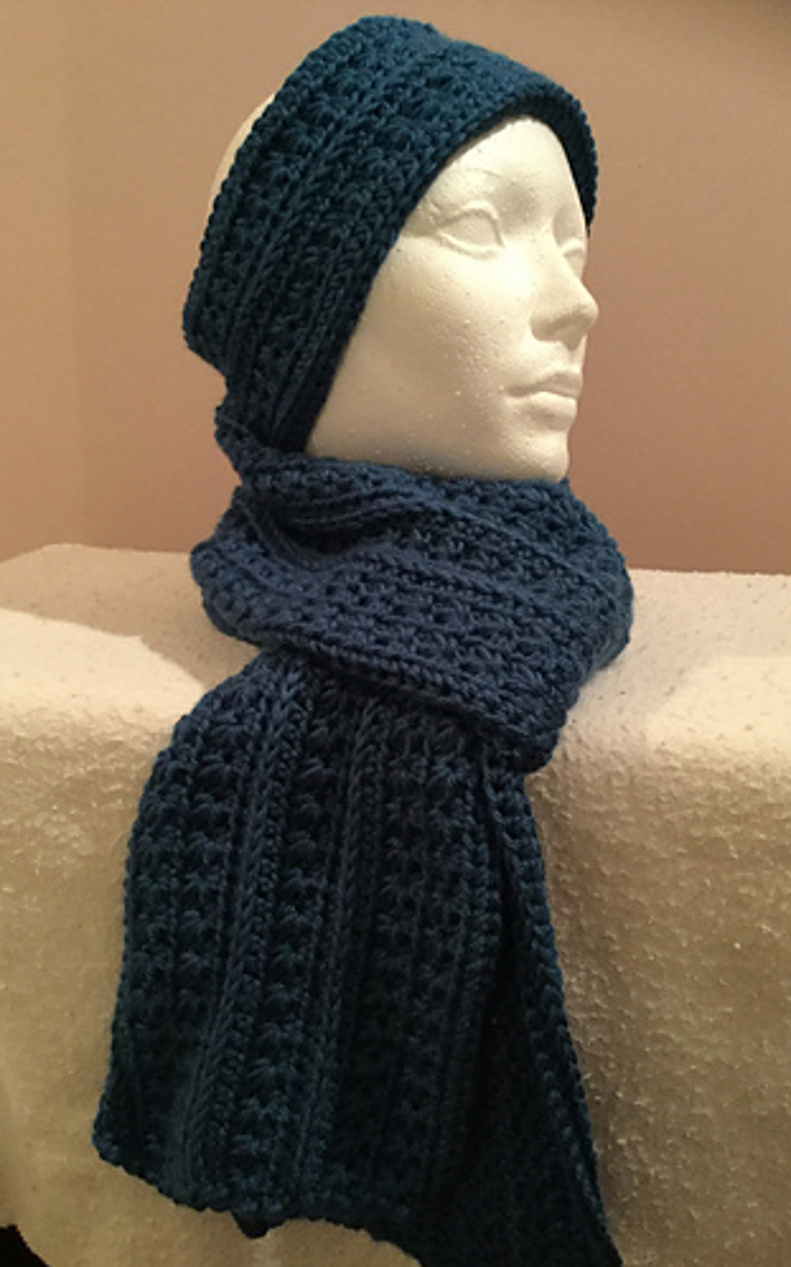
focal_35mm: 33
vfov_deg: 58.2
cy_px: 634
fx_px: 1139
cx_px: 403
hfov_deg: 38.3
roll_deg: +0.3
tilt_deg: -16.3
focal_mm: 3.3
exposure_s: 1/15
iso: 500
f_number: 2.4
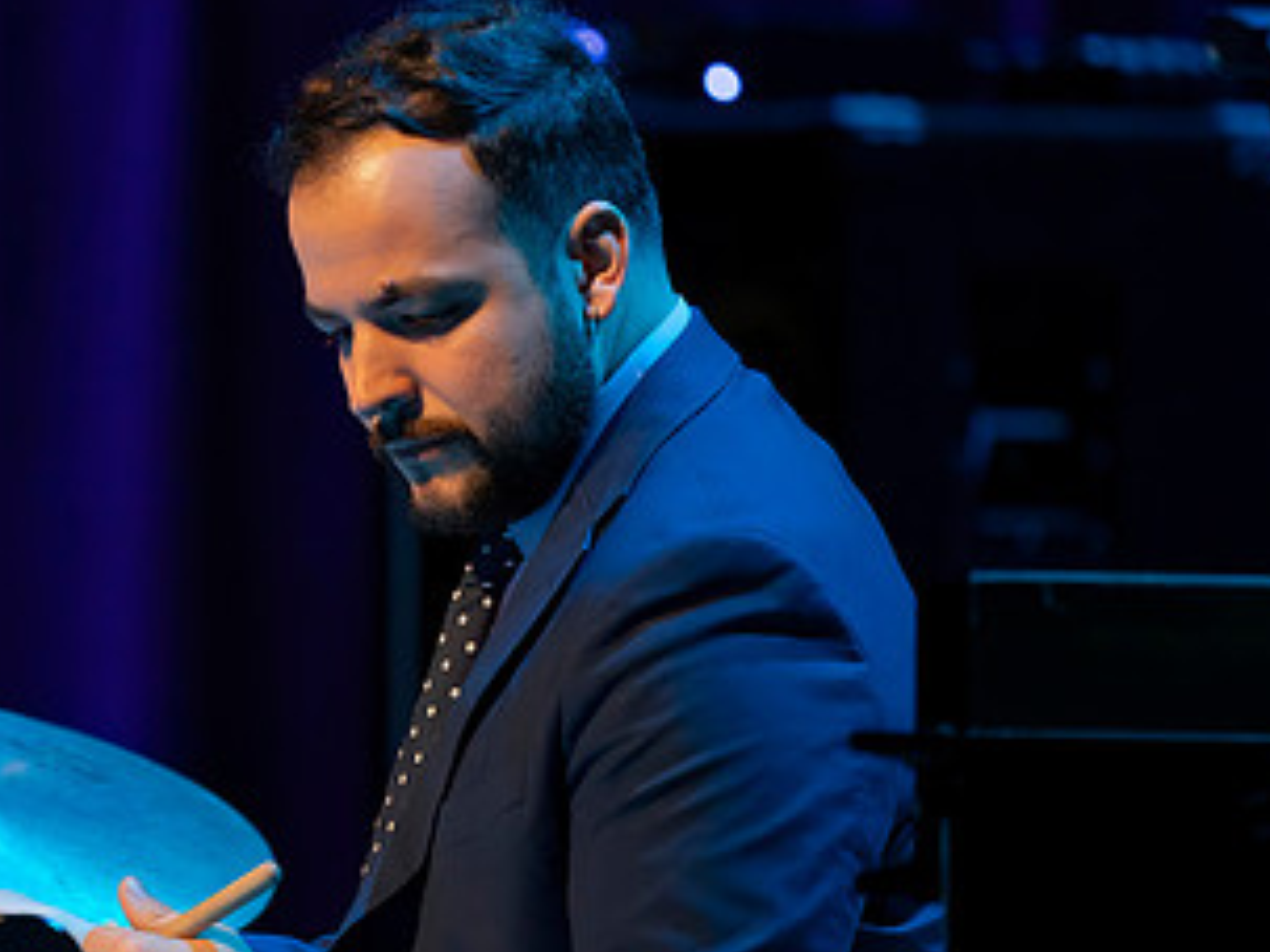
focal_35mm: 665
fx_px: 24388
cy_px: 489
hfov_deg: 3.0
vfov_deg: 2.2
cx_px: 302
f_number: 5.6
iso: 4000
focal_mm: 361
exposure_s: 1/250
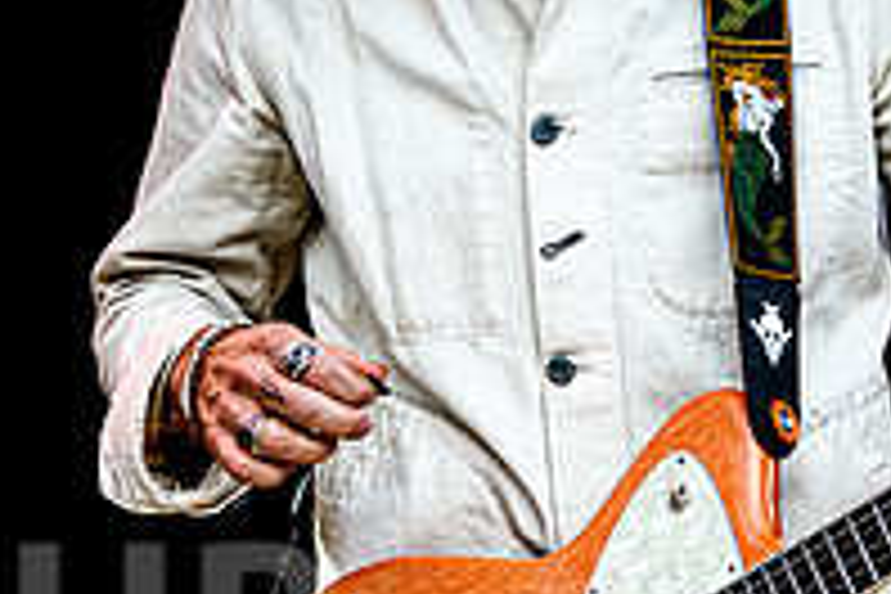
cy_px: 217
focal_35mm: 390
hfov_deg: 5.3
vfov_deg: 3.5
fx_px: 9652
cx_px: 673
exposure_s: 1/500
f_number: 3.2
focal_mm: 110
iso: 1000
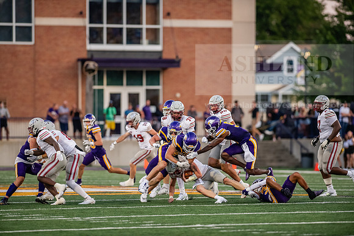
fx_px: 2951
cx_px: 177
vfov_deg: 4.6
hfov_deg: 6.9
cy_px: 118
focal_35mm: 300
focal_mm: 300
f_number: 3.2
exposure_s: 1/1000
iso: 3200
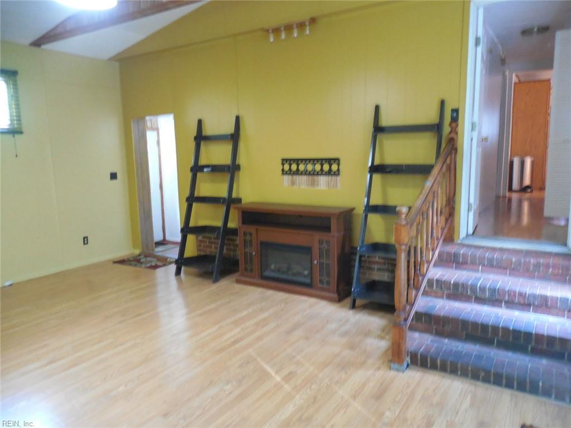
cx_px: 286
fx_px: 412
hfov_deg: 69.4
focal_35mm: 25
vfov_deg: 54.9
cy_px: 214
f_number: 3.3
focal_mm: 4.5
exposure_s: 1/5
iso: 800
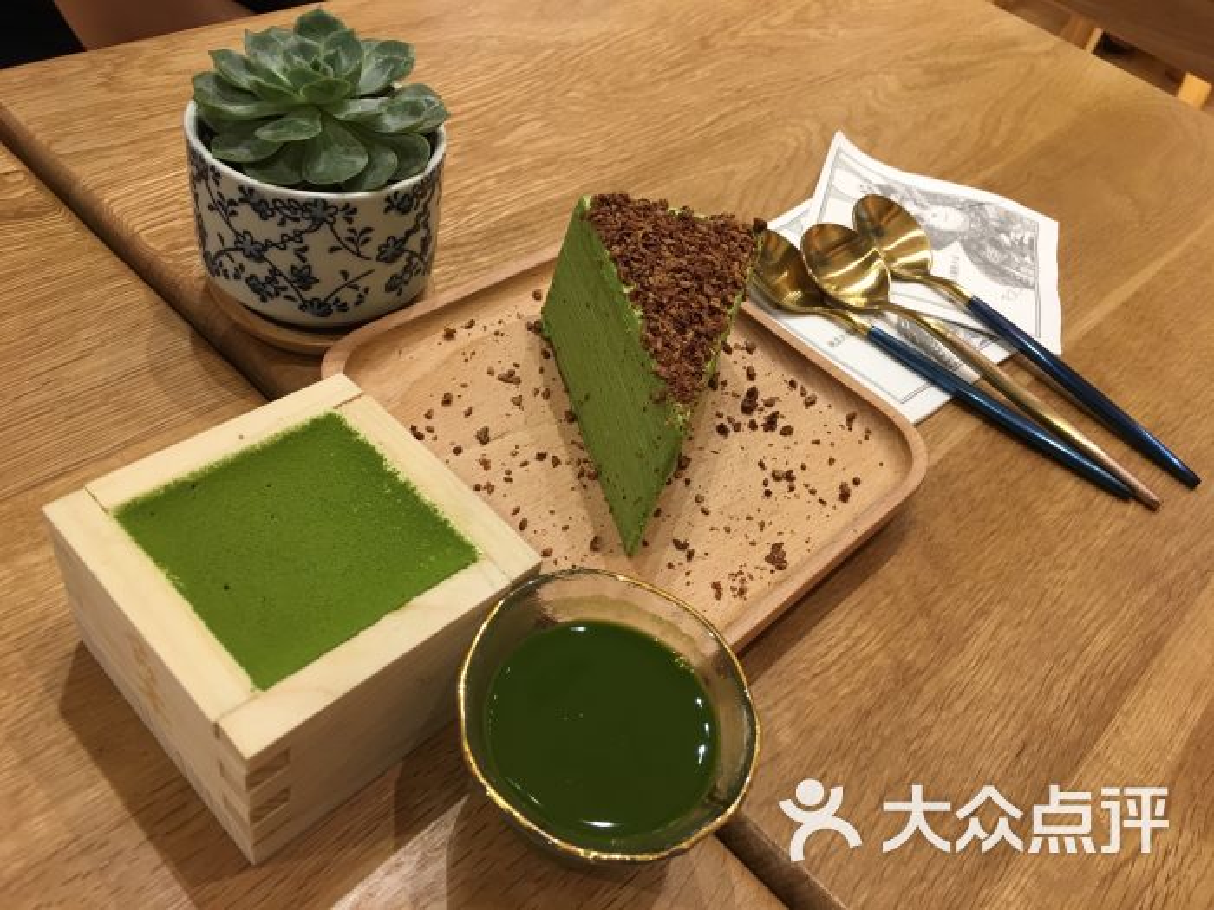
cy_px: 455
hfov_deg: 61.7
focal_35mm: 29
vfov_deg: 48.2
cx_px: 607
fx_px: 1017
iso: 32
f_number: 2.2
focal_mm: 4.15
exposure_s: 1/17
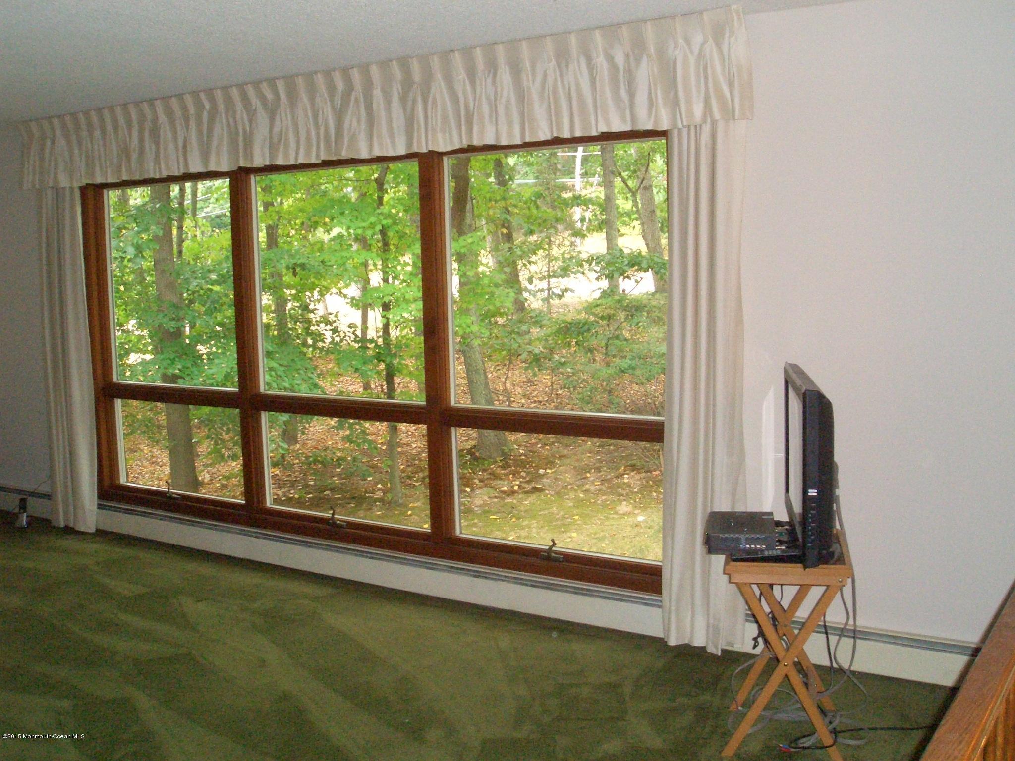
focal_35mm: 36
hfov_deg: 51.4
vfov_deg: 39.7
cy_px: 380
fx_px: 1056
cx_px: 508
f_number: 4
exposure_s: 1/40
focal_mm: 4.8
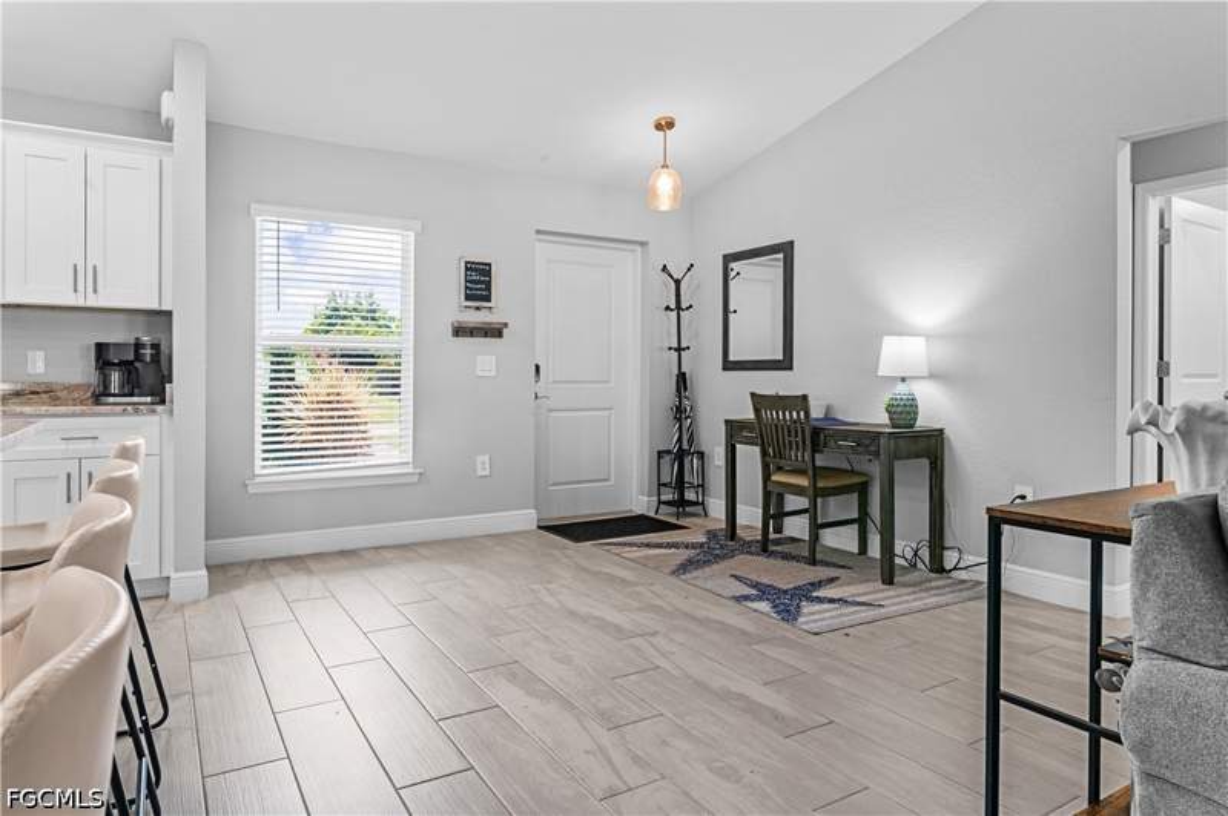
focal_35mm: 22
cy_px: 408
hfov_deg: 78.6
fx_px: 750
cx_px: 614
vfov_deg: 57.1
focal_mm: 22
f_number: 10
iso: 320
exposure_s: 1/1.67
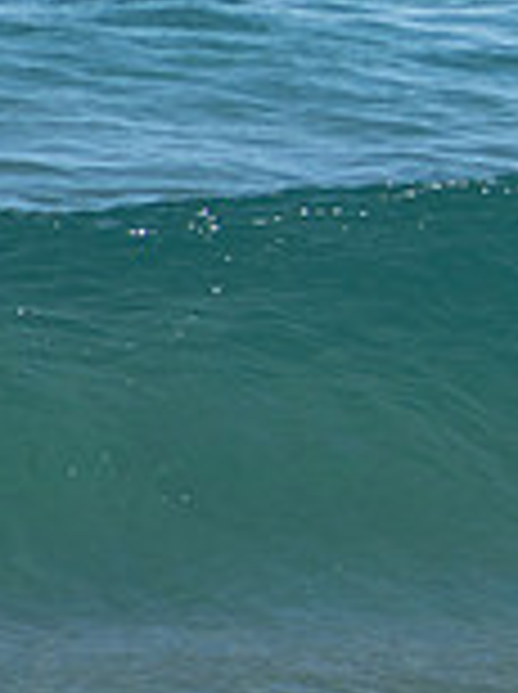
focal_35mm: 2177
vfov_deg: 0.9
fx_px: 43557
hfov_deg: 0.7
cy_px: 92
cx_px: 1252
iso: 400
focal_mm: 400
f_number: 5.6
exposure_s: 1/1000
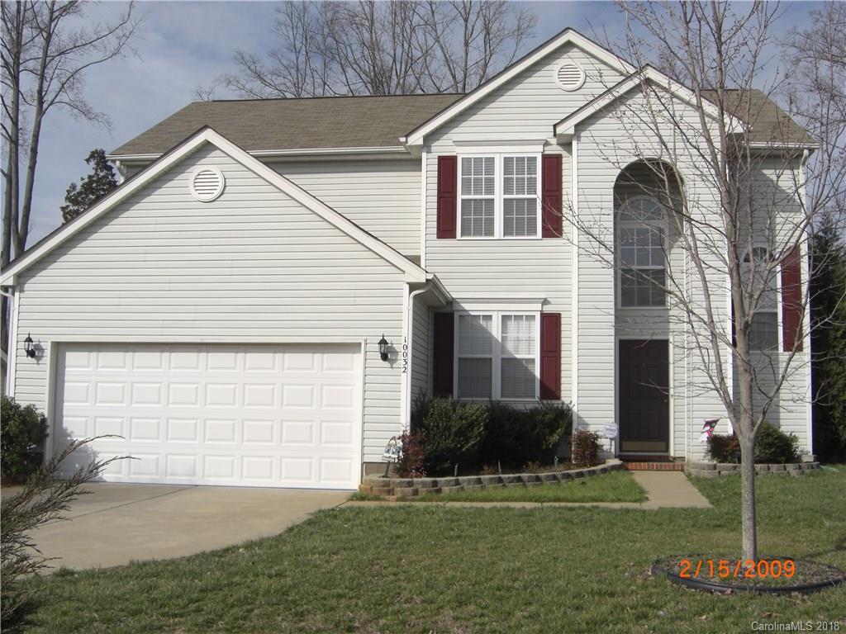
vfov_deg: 37.7
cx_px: 423
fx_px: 929
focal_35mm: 38
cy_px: 317
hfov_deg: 49.0
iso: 100
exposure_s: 1/400
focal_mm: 7.9
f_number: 8
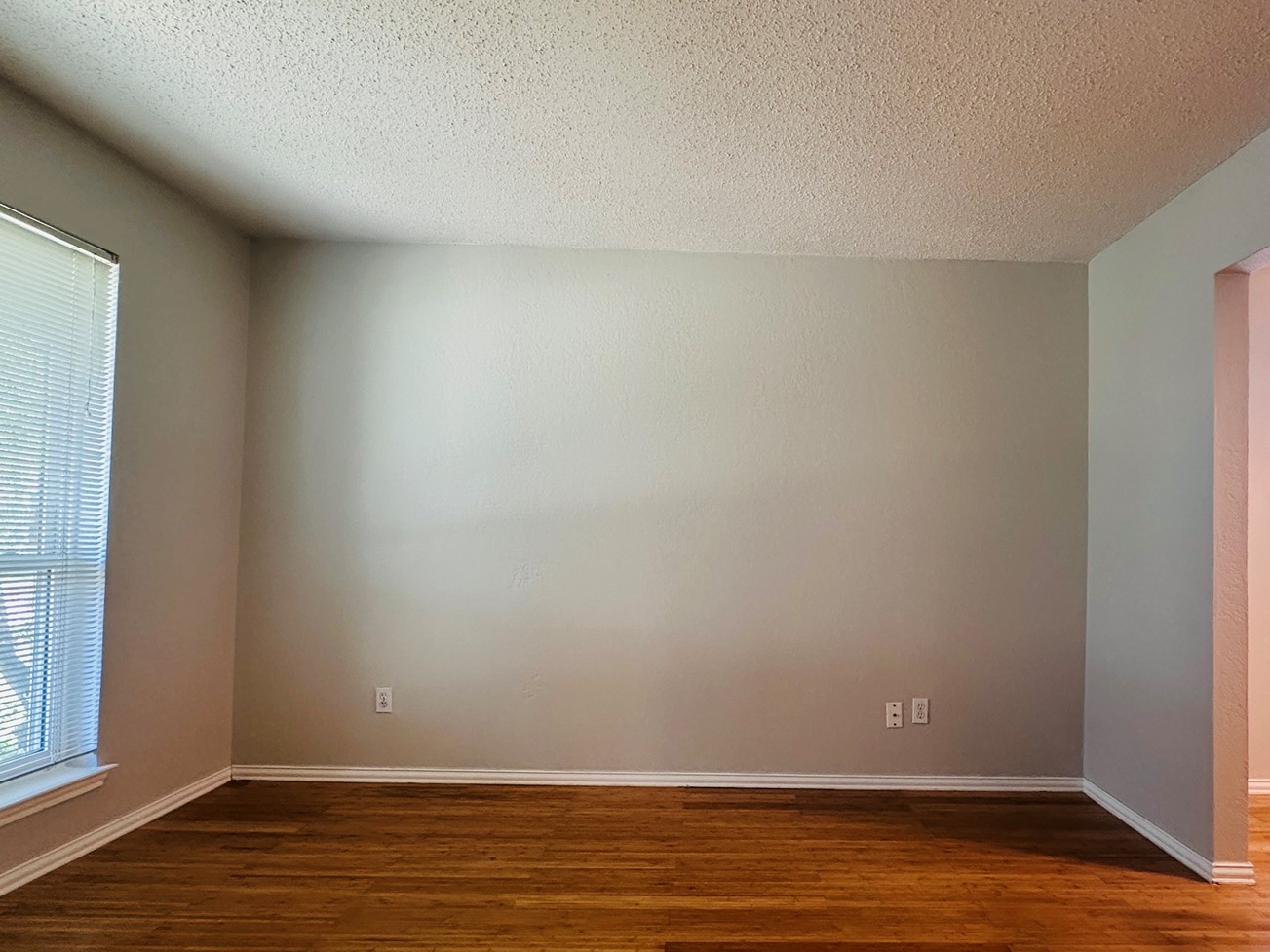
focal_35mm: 22
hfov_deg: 75.8
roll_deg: -1.0
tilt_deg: +1.7
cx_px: 742
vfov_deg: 61.0
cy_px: 519
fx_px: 807
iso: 250
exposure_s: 1/60
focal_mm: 2.22
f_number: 2.2
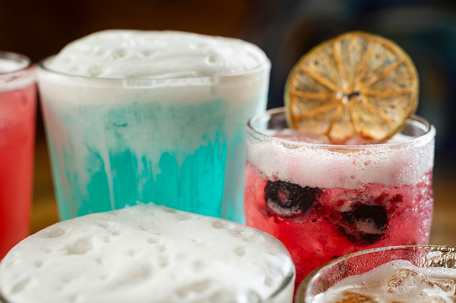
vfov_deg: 26.9
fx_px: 633
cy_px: 152
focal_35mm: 50
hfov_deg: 39.6
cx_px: 228
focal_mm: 50
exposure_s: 1/80
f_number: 5.6
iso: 400
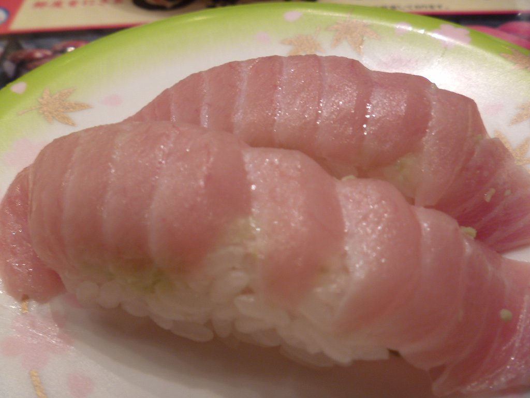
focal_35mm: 35
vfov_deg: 40.7
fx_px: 536
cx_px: 265
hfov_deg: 52.6
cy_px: 199
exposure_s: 1/10
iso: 100
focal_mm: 6.3
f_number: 3.5
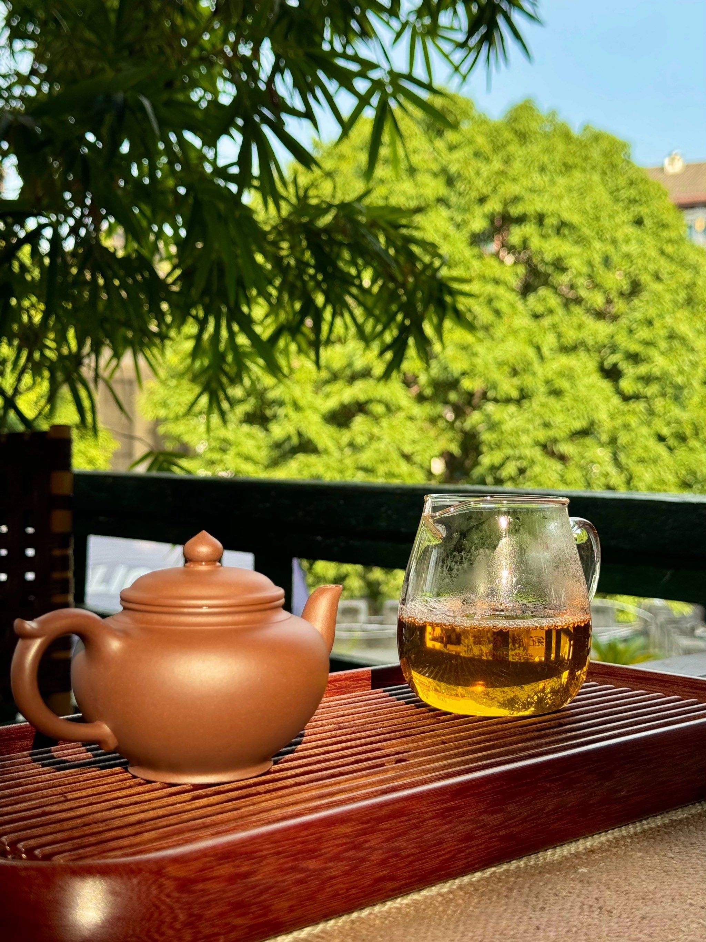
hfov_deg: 30.3
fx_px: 1305
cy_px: 471
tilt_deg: -1.0
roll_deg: -1.3
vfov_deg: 39.7
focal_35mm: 48
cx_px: 353
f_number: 1.78
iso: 64
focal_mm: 6.76
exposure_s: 1/558
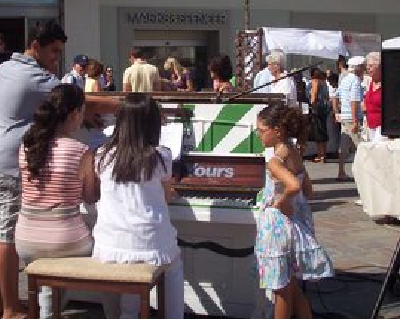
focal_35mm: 59
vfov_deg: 25.6
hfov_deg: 31.9
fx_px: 698
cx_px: 177
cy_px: 99
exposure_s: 1/685
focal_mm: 6.2
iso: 80
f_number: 5.6
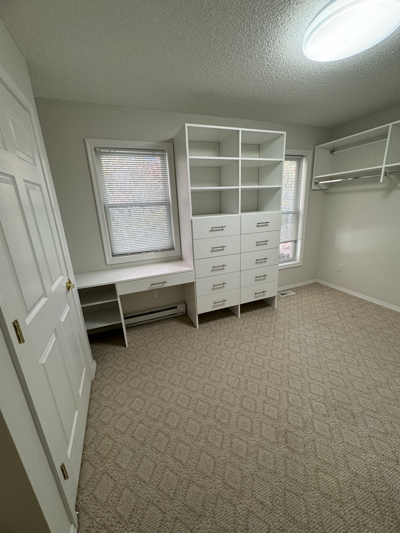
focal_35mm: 14
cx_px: 200
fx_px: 216
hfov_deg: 85.7
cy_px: 266
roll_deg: +3.5
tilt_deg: -16.2
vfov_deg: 102.1
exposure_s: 1/120
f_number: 2.2
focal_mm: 2.22
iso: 250
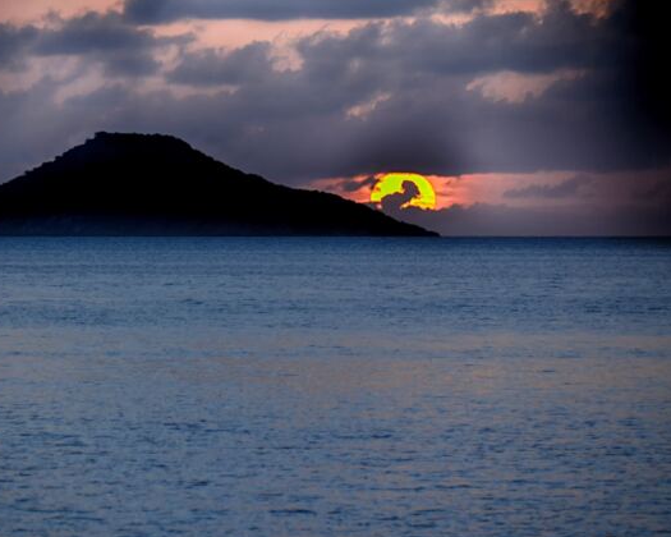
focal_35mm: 342
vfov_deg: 4.5
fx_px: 6792
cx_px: 268
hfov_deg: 5.7
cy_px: 269
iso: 400
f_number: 5.6
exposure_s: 1/400
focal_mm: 200
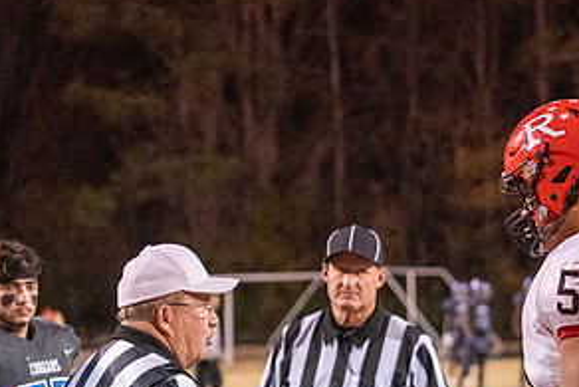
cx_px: 276
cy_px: 303
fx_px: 2542
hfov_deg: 13.0
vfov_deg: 8.7
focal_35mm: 158
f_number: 3.2
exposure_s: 1/400
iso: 6400
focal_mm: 70
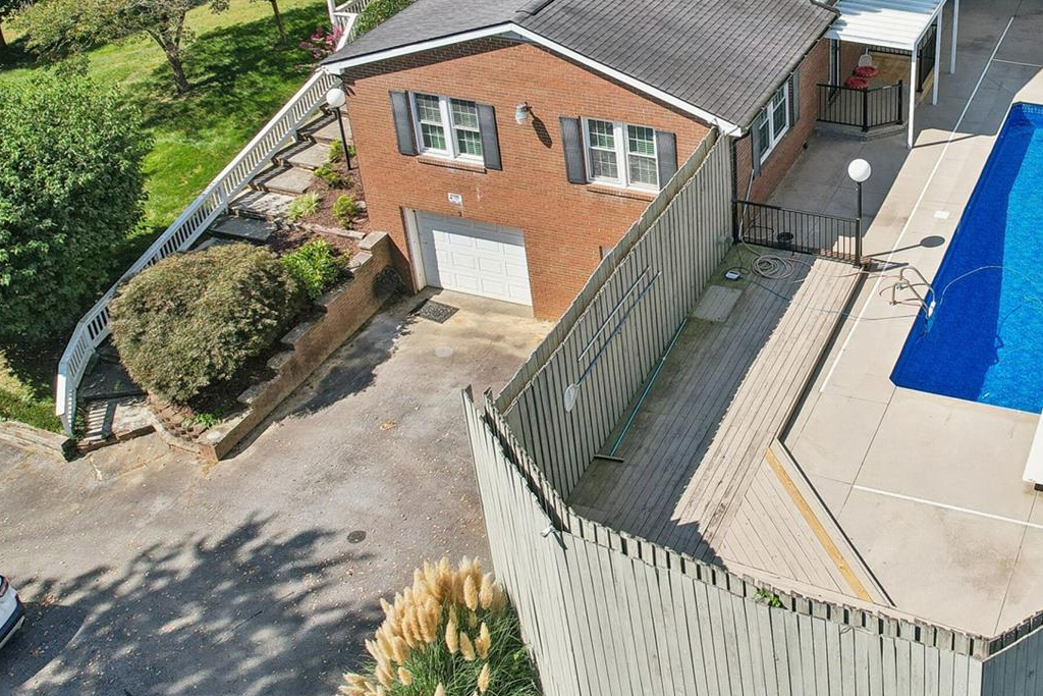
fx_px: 1275
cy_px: 172
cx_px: 793
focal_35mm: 44
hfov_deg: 43.0
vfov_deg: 30.0
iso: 100
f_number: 2.8
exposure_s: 1/180
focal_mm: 8.4
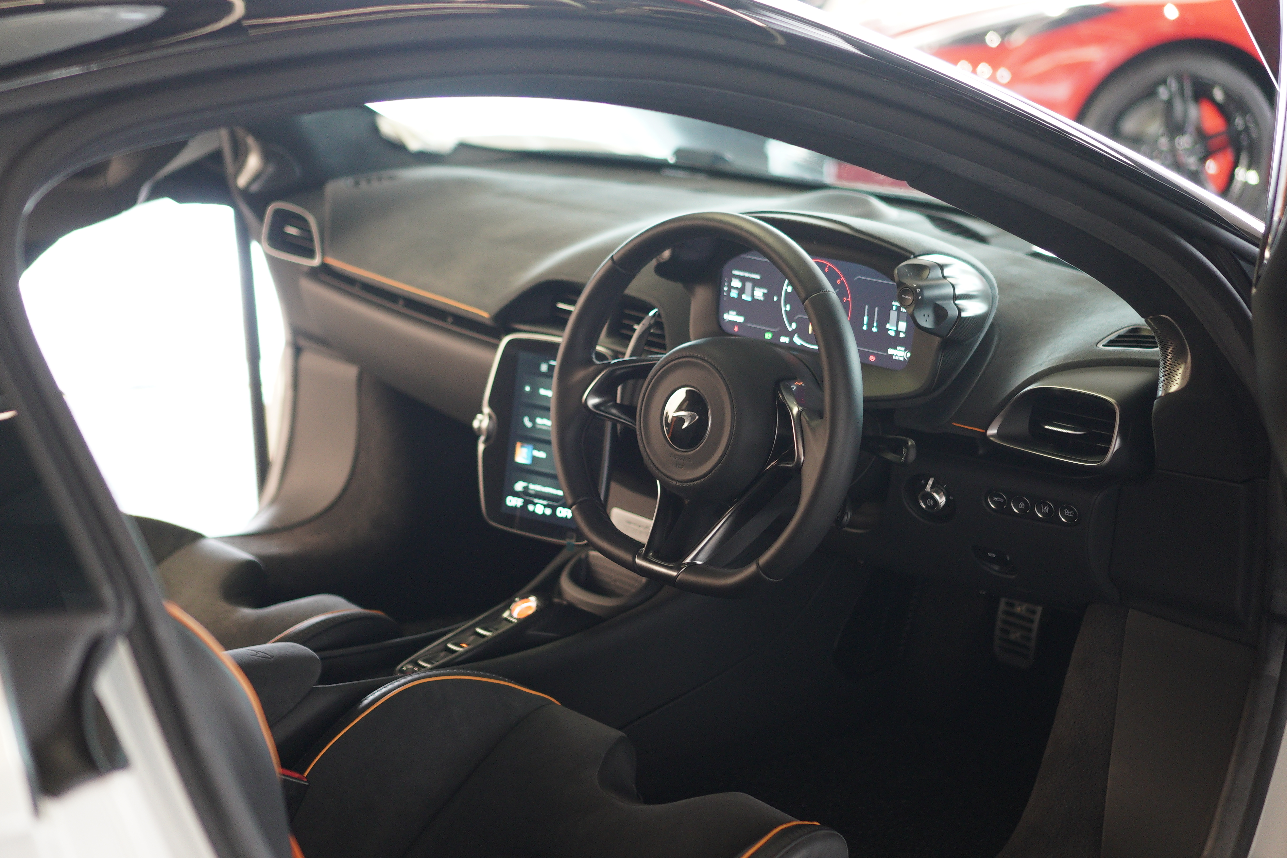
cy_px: 429
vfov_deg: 26.0
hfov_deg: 38.2
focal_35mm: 52
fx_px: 1859
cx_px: 644
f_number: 2
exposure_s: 1/100
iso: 1250
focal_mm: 35
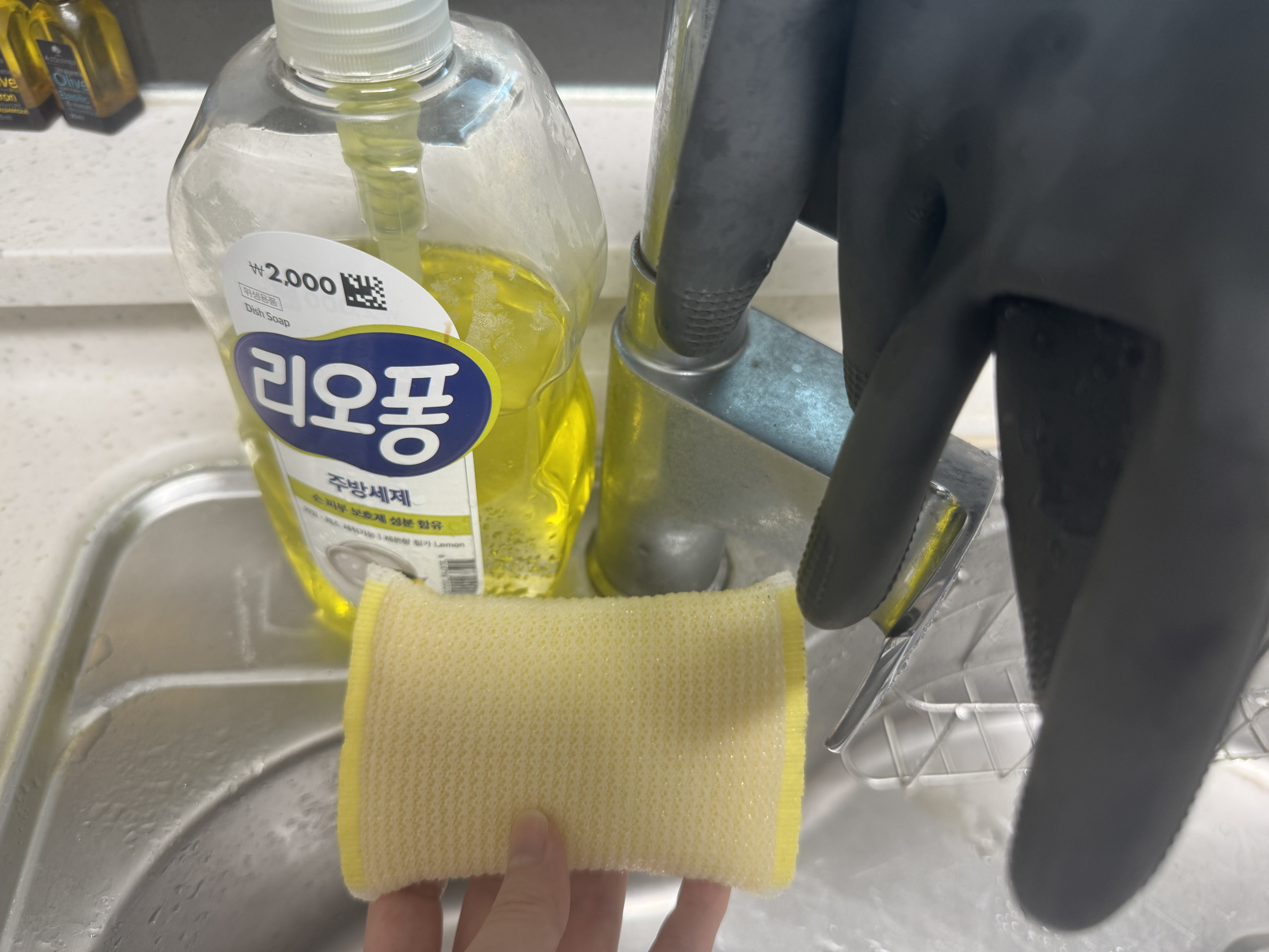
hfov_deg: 71.6
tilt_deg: -47.4
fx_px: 880
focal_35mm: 24
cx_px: 634
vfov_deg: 56.8
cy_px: 476
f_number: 1.78
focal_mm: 6.76
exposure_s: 1/60
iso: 100
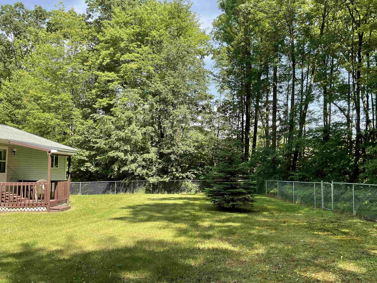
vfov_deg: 46.8
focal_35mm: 30
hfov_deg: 60.0
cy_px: 144
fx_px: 327
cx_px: 188
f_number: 1.8
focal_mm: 3
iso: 16
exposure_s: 1/412
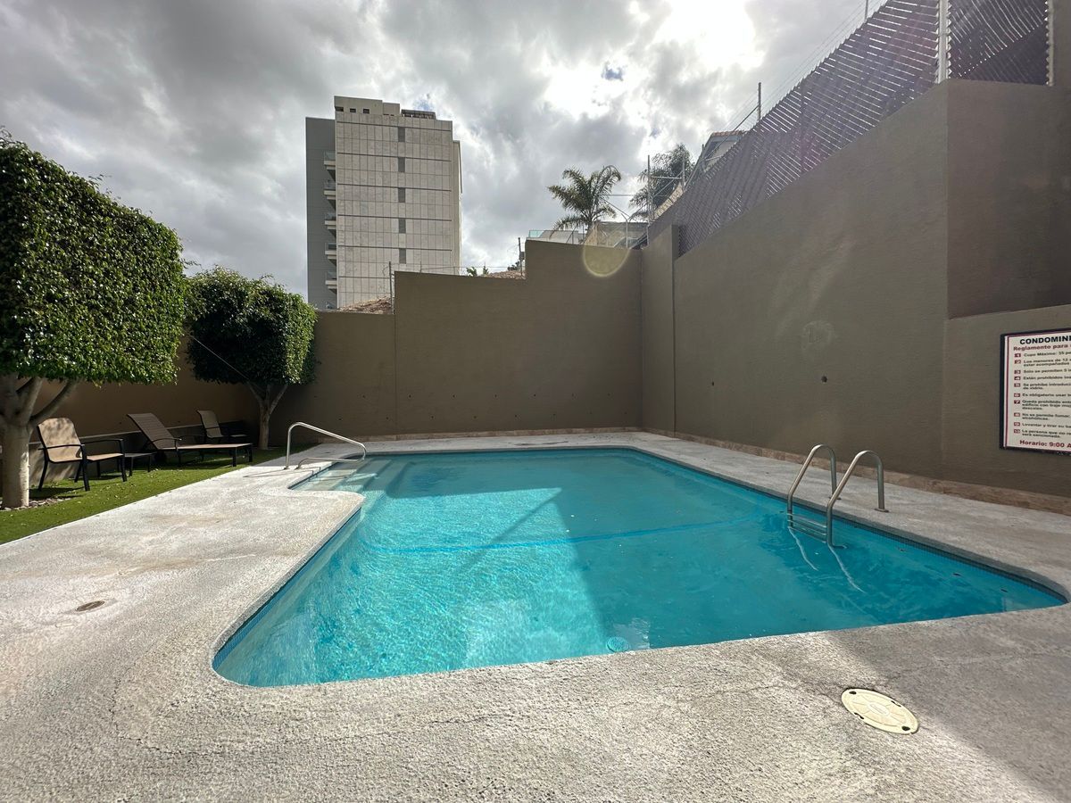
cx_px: 536
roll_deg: +1.0
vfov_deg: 85.7
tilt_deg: -0.8
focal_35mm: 14
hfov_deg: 102.1
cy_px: 402
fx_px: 433
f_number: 2.2
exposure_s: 1/1043
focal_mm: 2.22
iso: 40
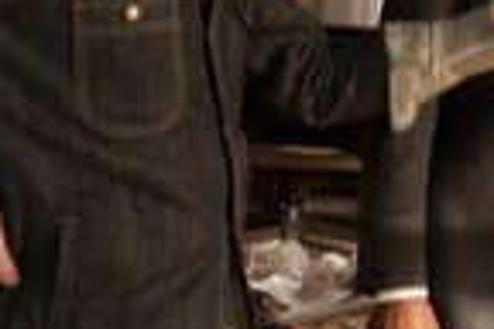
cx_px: 501
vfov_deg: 12.3
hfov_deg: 17.9
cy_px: 43
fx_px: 1523
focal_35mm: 111
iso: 6400
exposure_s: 1/200
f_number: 3.2
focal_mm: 32
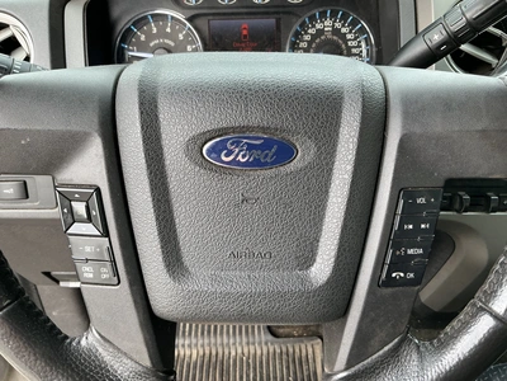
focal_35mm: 28
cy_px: 190
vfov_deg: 49.7
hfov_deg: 63.4
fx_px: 410
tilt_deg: -31.1
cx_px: 254
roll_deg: -0.2
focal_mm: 3
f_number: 1.8
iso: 40
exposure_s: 1/122
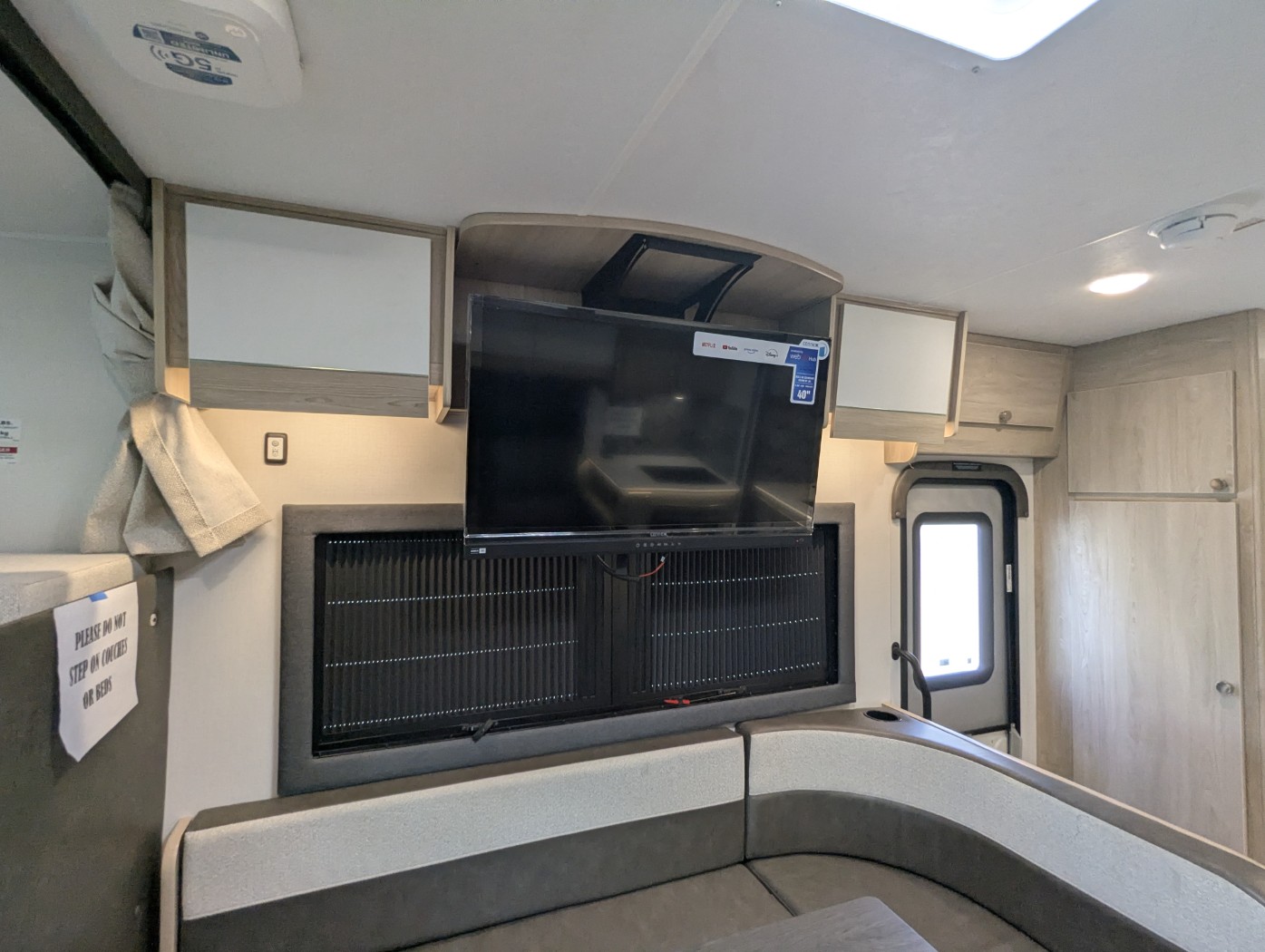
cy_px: 476
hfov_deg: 94.4
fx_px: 585
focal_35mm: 16
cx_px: 632
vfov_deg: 78.2
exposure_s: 1/117
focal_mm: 2.35
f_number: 2.2
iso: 191
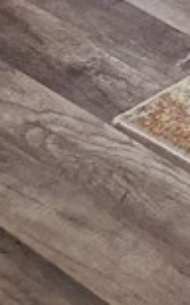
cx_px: 750
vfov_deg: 9.6
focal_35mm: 183
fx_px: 1519
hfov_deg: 6.0
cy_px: -531
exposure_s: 1/60
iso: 200
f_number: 1.5
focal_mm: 4.3
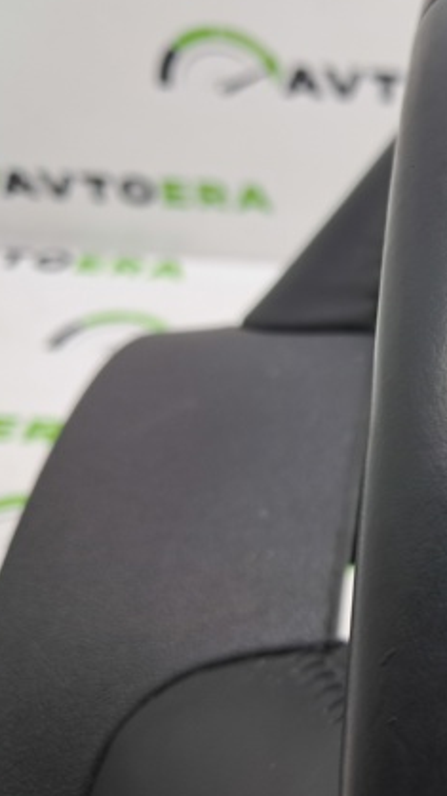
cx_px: 552
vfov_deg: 45.4
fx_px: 949
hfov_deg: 23.9
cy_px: 428
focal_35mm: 45
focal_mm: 4
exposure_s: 1/50
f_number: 1.8
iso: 50
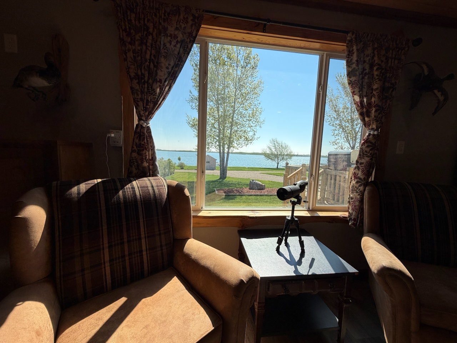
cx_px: 228
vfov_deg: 85.7
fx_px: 185
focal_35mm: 14
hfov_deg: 102.1
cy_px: 172
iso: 32
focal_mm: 2.22
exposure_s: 1/770
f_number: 2.2
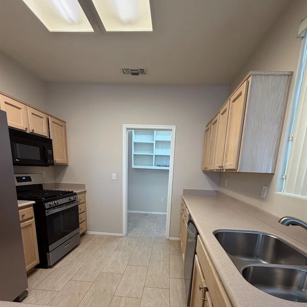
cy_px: 205
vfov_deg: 81.1
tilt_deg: -11.1
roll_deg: -2.4
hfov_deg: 83.9
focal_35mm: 17
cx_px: 158
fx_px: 171
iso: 200
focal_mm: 2.22
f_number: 2.2
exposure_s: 1/120
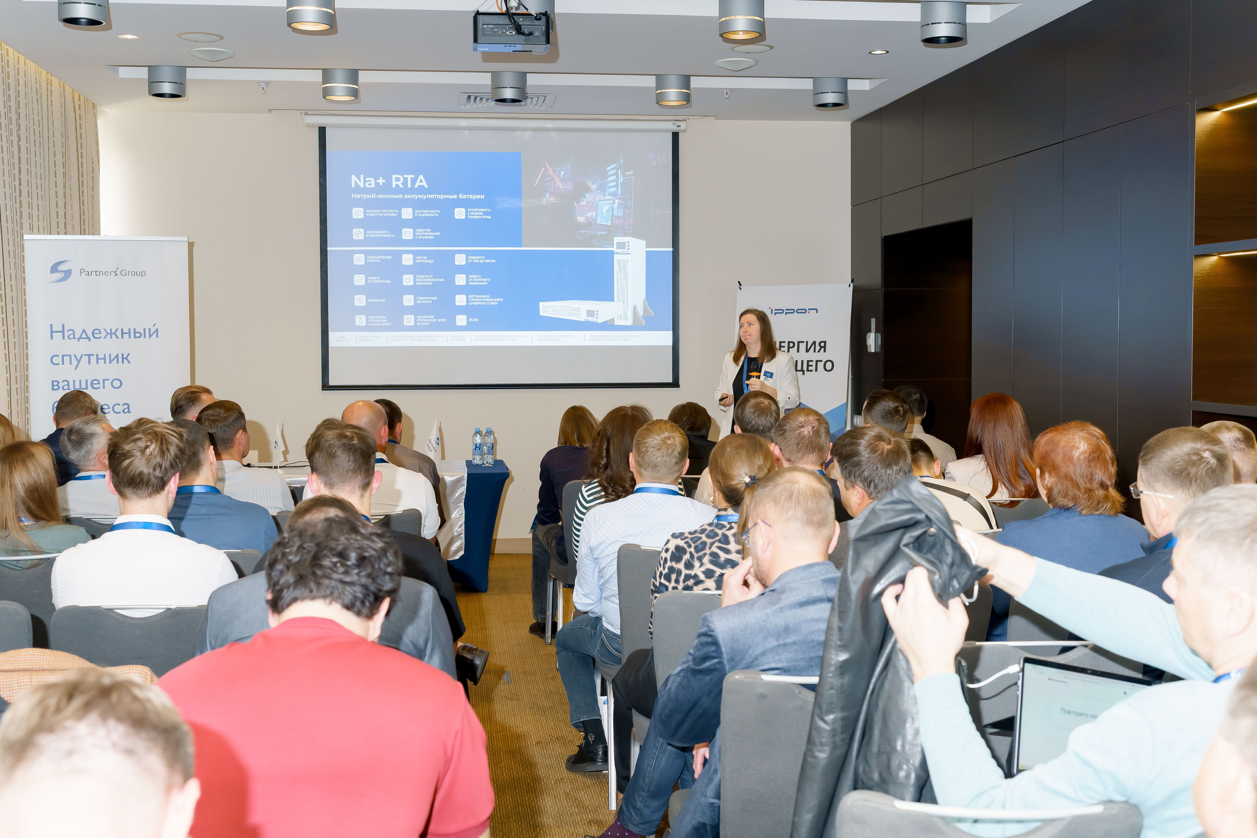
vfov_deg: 33.5
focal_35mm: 40
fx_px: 1392
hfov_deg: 48.6
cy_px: 419
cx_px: 628
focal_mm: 38
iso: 1600
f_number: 4.5
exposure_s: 1/125
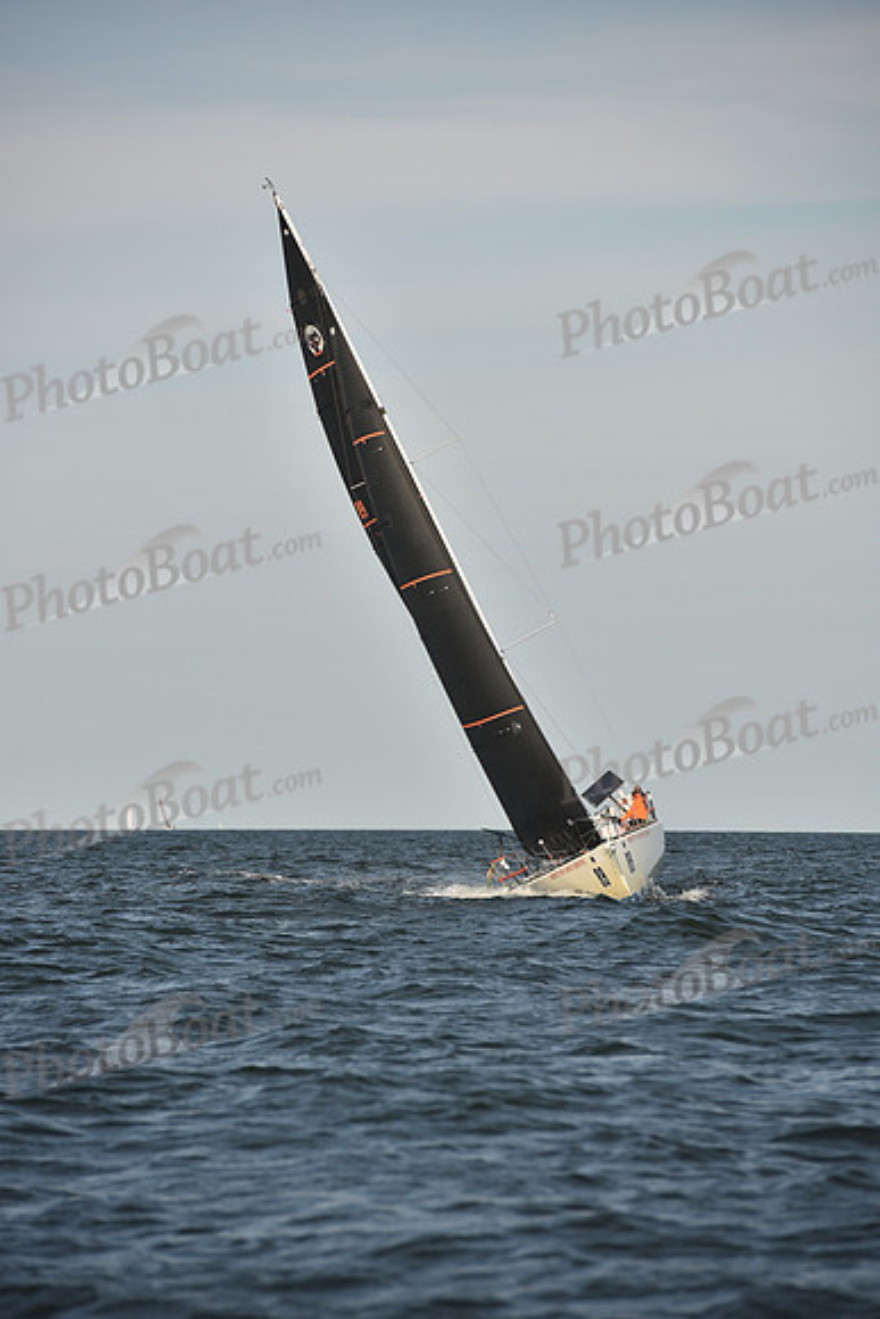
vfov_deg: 10.3
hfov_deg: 6.9
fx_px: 7328
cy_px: 660
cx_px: 440
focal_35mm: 200
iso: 250
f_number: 6.3
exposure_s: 1/640
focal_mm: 200
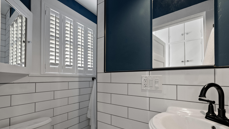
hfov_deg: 95.9
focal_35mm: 17
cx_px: 115
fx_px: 103
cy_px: 77
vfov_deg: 63.4
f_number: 8
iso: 200
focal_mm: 16
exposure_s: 2
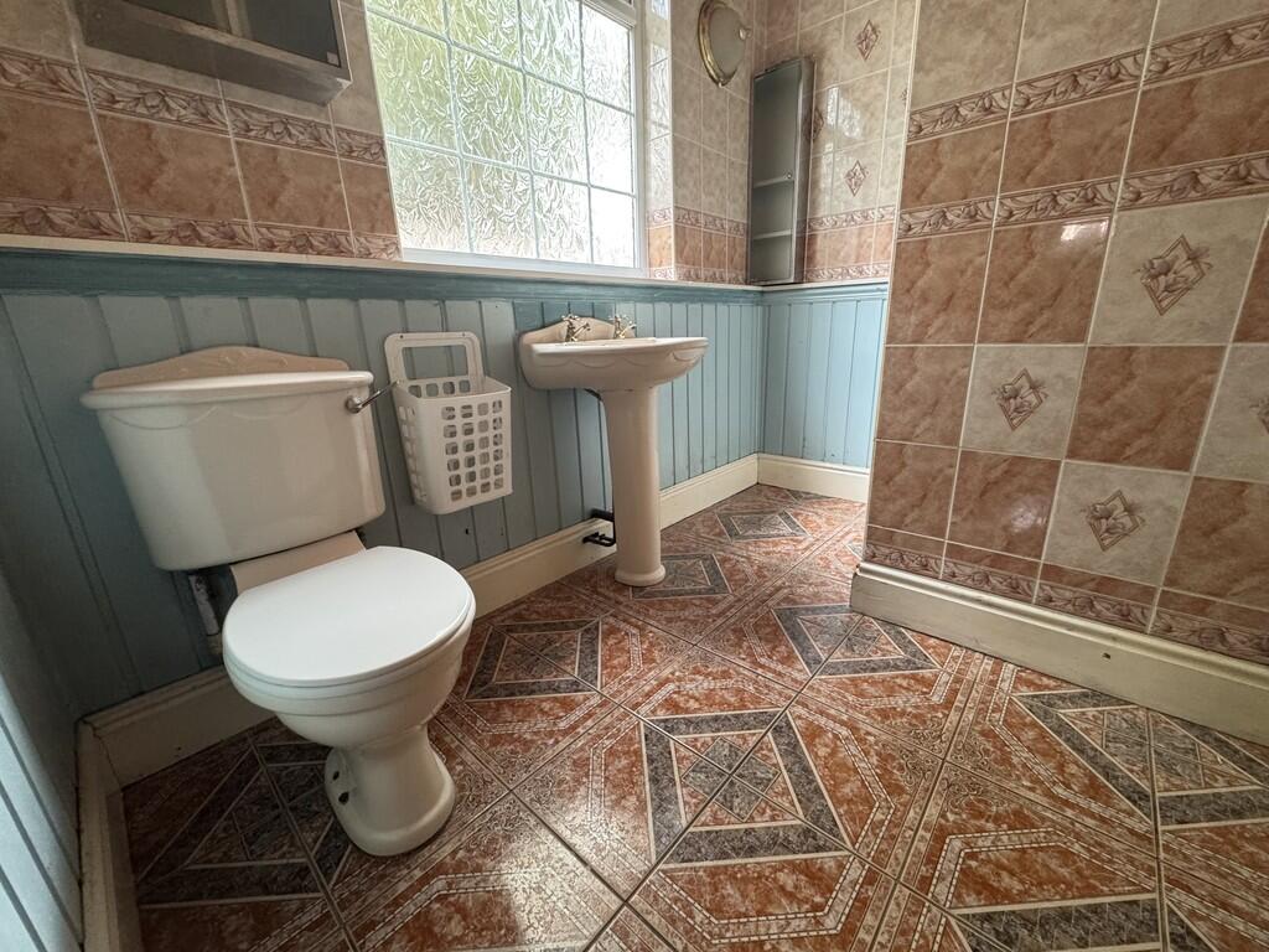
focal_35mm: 14
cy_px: 476
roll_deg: +1.2
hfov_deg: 102.1
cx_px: 634
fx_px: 513
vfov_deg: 85.7
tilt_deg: -16.5
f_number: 2.2
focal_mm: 2.22
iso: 400
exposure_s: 1/60
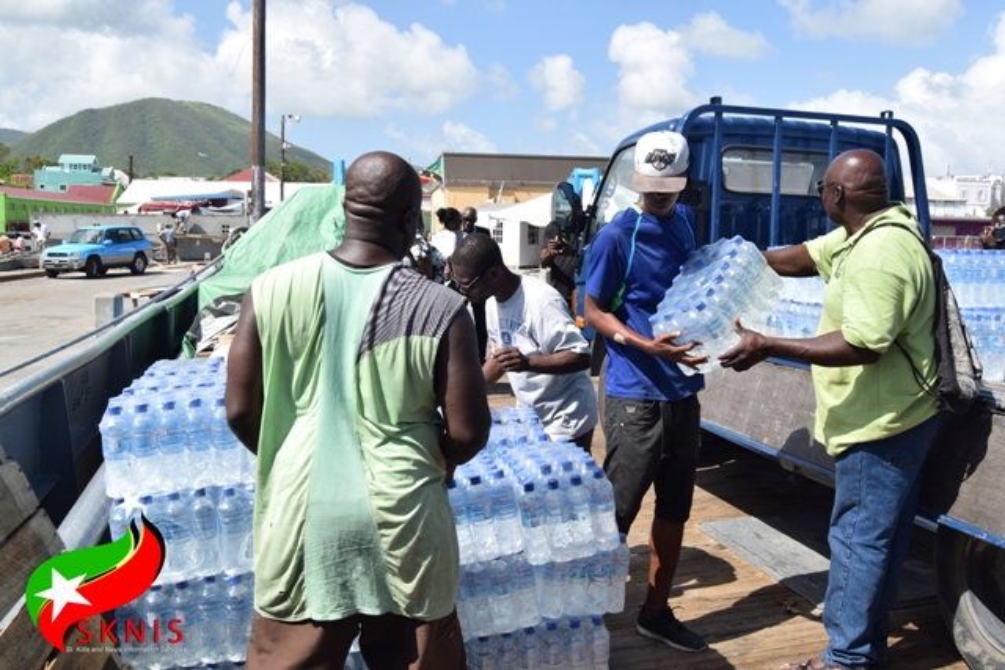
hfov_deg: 57.2
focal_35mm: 33
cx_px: 502
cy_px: 335
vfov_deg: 40.0
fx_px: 921
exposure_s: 1/320
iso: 100
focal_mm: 22
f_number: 6.3
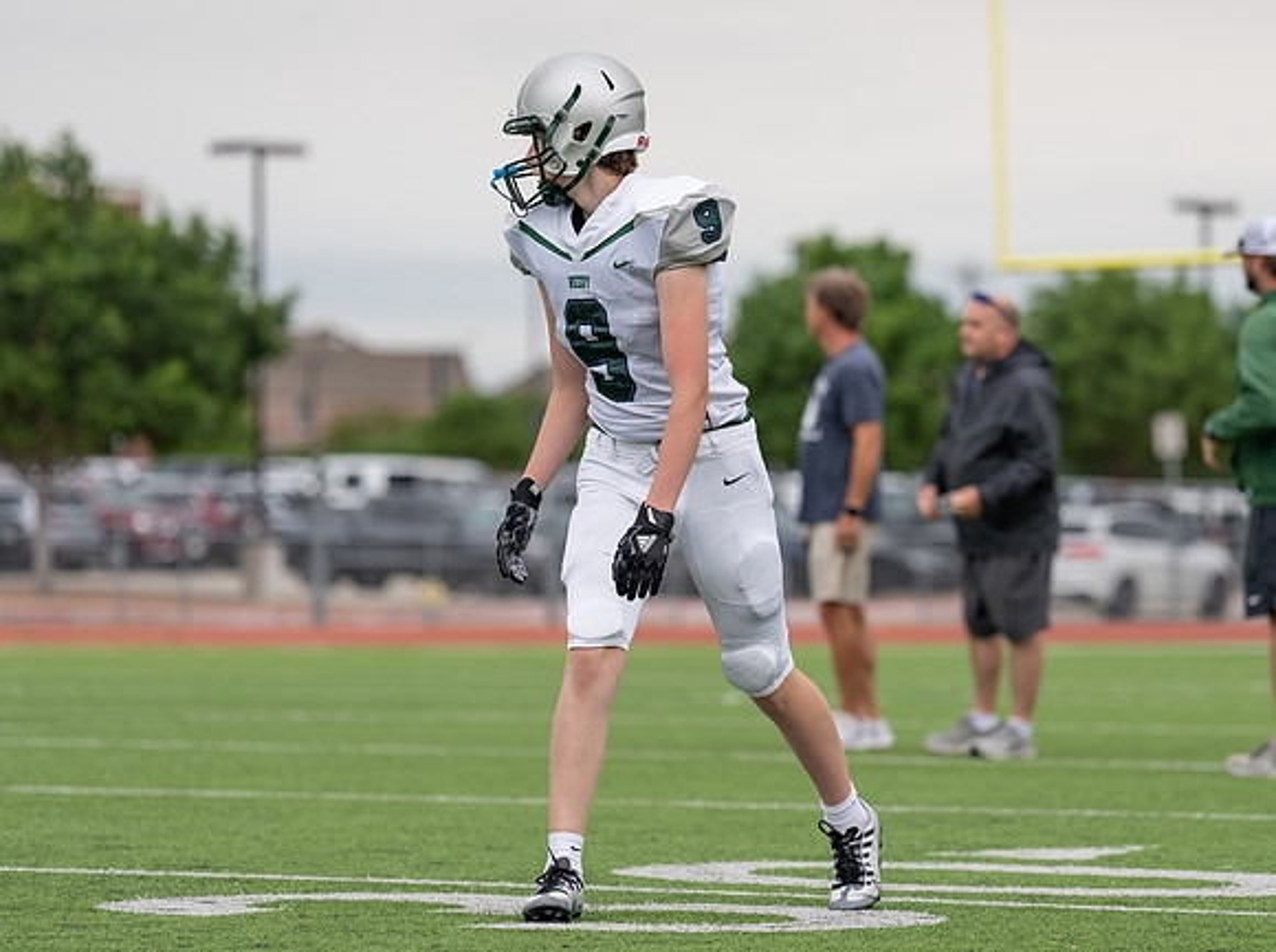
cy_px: 456
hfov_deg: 10.1
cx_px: 715
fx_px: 7249
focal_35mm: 197
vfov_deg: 7.5
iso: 250
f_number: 2.8
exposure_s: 1/1250
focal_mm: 149
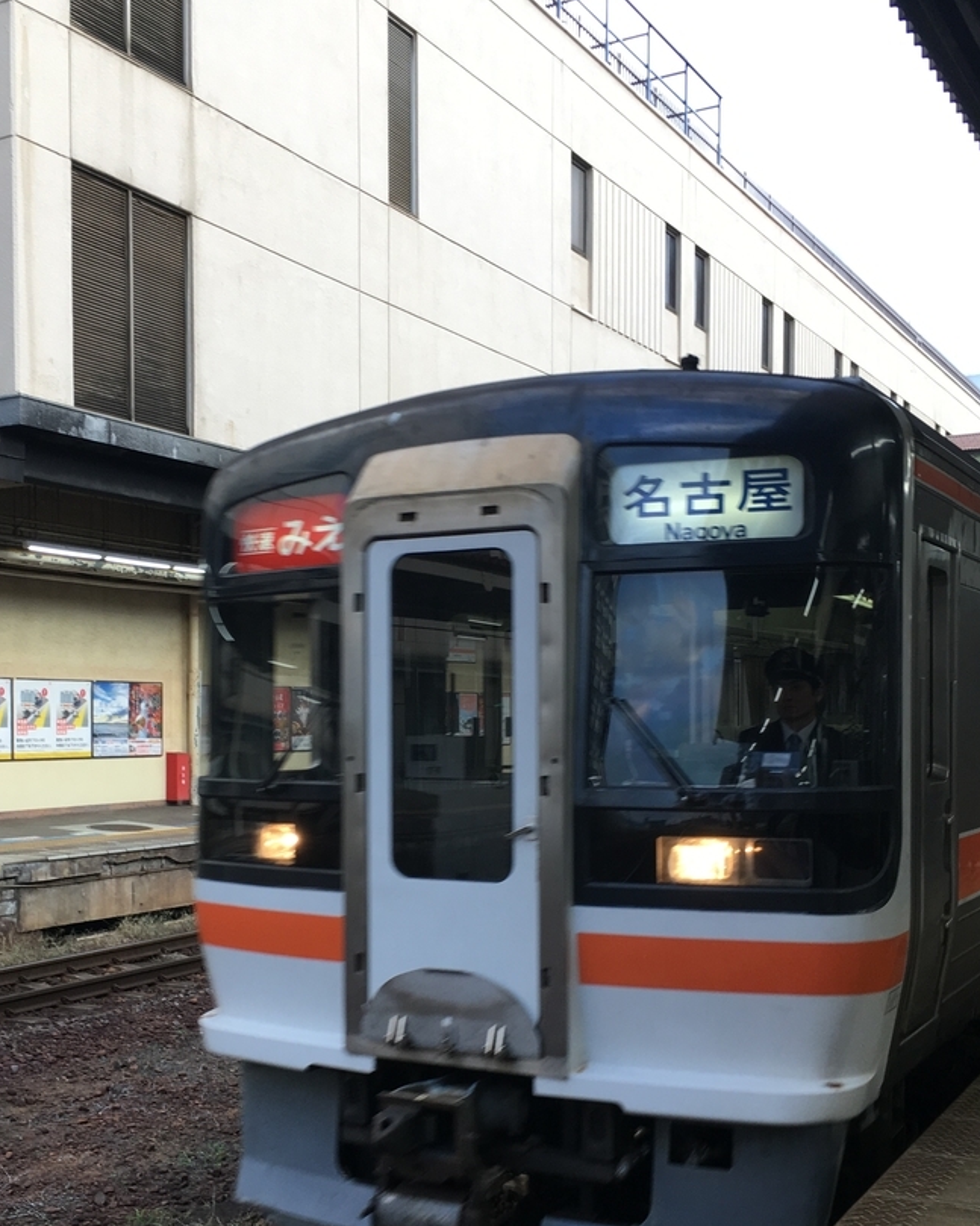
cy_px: 761
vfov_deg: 43.5
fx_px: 1523
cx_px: 382
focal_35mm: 42
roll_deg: -0.8
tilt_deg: -1.6
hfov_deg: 35.5
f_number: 2.2
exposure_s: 1/120
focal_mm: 4.15
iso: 32
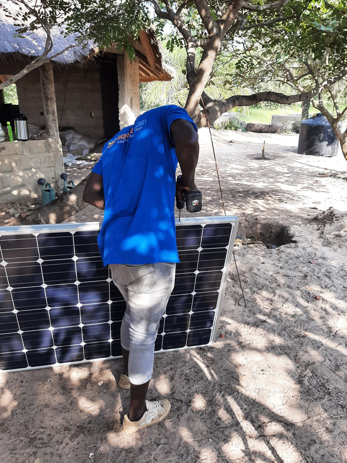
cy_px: 232
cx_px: 174
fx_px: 348
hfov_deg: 53.1
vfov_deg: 67.3
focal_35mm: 26
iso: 40
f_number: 1.7
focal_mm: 3.93
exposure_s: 1/430
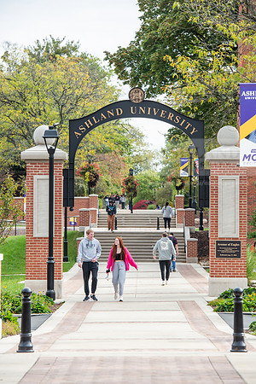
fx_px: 1653
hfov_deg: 8.9
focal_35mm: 155
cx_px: 128
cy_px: 192
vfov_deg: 13.2
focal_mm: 155
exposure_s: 1/400
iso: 400
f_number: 6.3
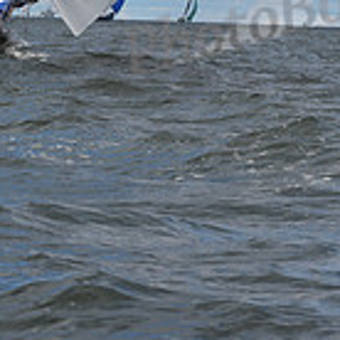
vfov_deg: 5.6
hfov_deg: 5.7
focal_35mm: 308
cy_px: -330
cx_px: -4
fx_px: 3423
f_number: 11
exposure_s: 1/800
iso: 250
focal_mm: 86
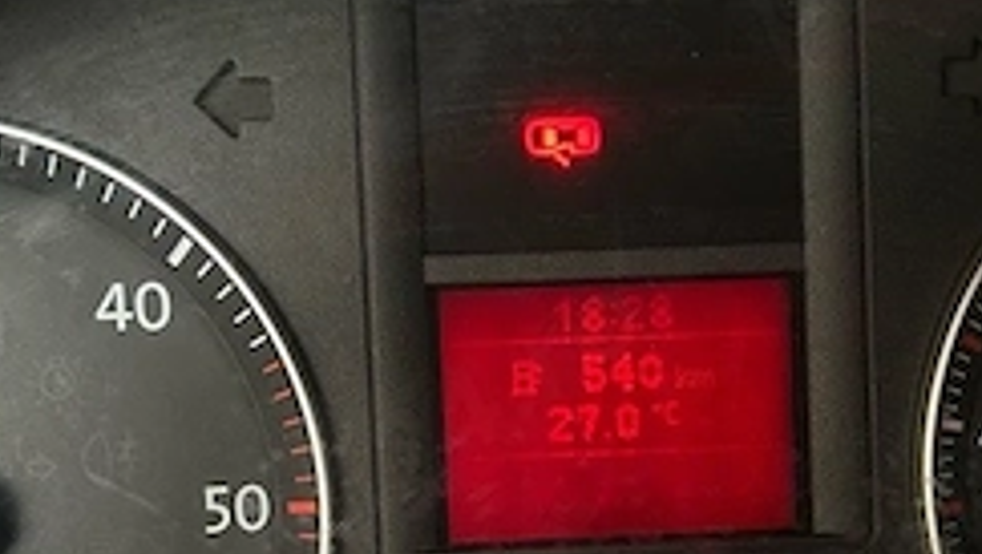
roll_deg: -0.1
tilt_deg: -22.8
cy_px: 501
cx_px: 537
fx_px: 1824
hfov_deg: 30.1
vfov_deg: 17.0
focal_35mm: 70
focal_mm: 5.7
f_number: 1.5
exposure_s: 1/50
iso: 250
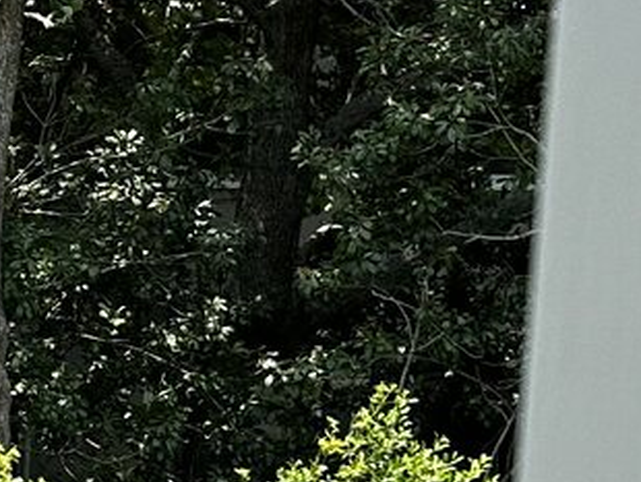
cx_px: -593
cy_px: 548
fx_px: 2891
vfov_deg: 9.4
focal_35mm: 156
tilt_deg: -8.9
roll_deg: -0.3
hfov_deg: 11.5
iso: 80
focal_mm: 6.86
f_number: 1.78
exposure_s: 1/1473
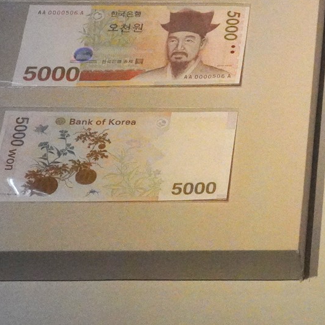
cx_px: 446
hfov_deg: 12.5
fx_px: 1434
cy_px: 218
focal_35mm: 135
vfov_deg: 12.9
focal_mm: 42
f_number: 14
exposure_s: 1/100
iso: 20000
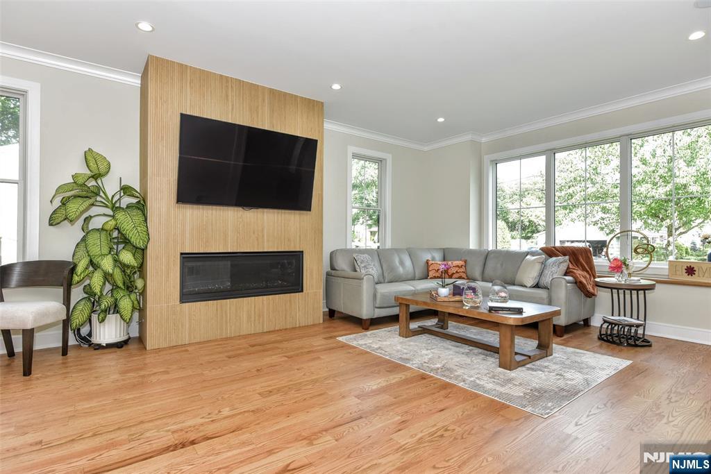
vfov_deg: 67.4
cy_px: 237
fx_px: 356
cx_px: 356
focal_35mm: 18
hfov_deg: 90.0
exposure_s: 1/125
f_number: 5.6
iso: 640
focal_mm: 18
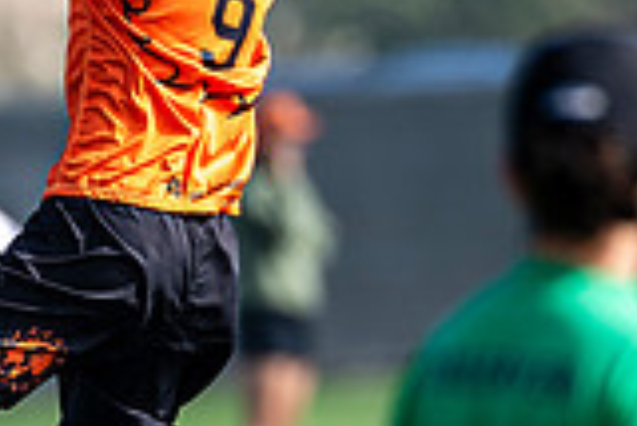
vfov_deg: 0.9
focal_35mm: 1558
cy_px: 379
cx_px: 54
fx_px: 27592
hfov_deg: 1.3
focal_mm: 300
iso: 110
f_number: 3.2
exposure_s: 1/1250
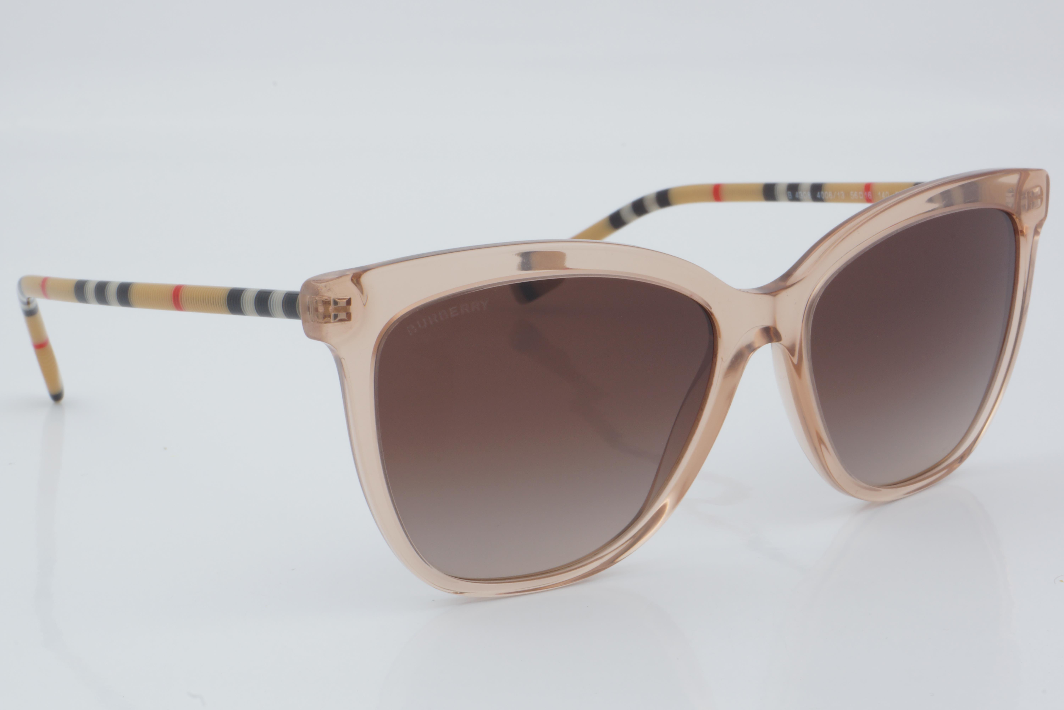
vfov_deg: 18.2
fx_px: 2216
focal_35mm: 75
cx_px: 532
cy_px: 355
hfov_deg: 27.0
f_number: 32
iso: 100
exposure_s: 1/4
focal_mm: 50
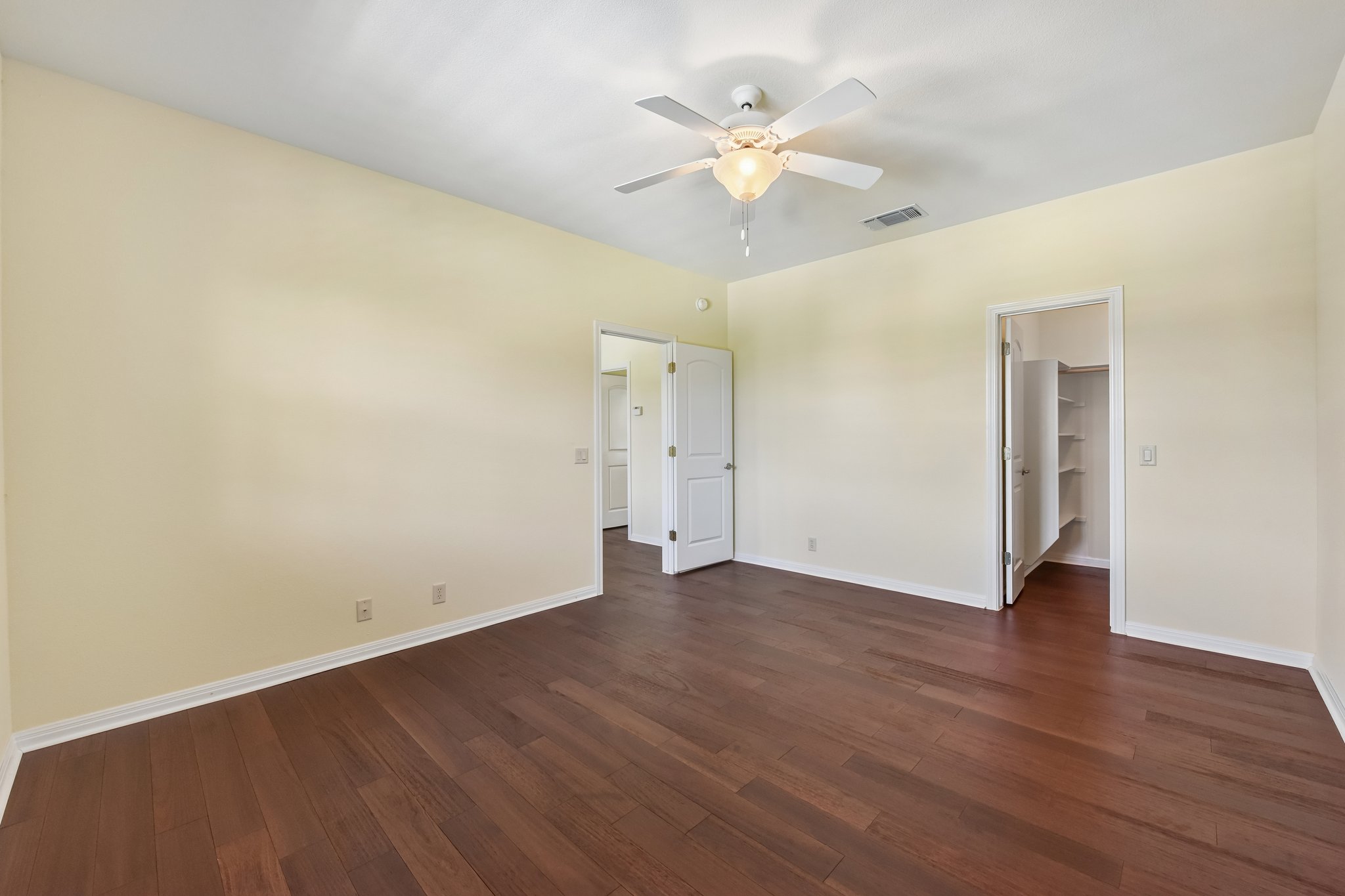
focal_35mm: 14
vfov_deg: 81.2
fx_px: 523
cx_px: 672
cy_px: 448
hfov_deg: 104.3
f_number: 8
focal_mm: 14
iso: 640
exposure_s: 1/15
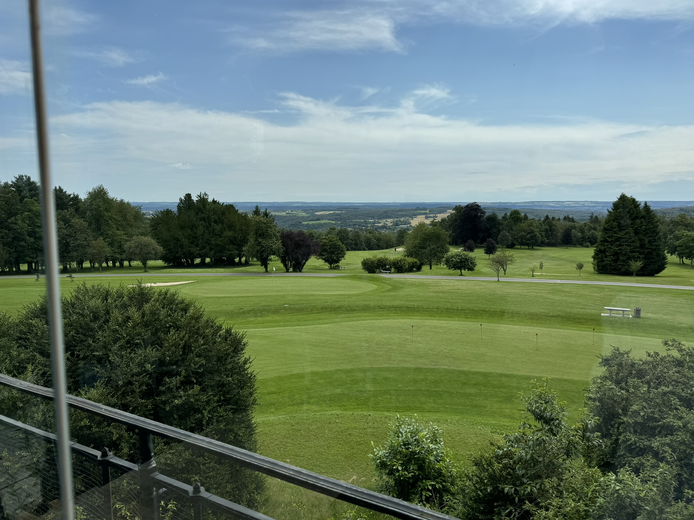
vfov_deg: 56.8
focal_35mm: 24
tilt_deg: -6.1
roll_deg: +0.3
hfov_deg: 71.6
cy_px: 260
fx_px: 481
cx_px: 347
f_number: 1.78
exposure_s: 1/5814
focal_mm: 6.76
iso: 80
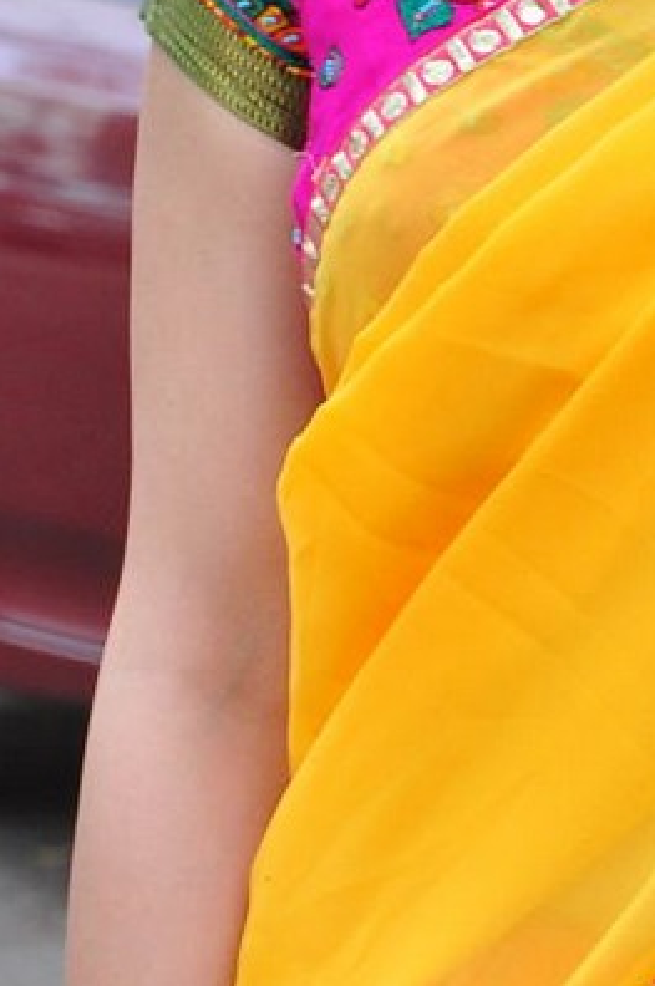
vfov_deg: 7.1
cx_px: 914
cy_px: 439
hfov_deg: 4.7
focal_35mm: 292
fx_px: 7990
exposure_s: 1/125
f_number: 6.3
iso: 500
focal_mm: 50
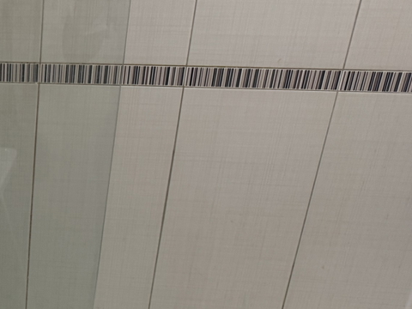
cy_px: 357
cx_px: -50
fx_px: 714
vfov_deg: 22.7
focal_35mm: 60
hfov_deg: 28.9
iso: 250
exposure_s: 1/50
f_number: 1.78
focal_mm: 6.76
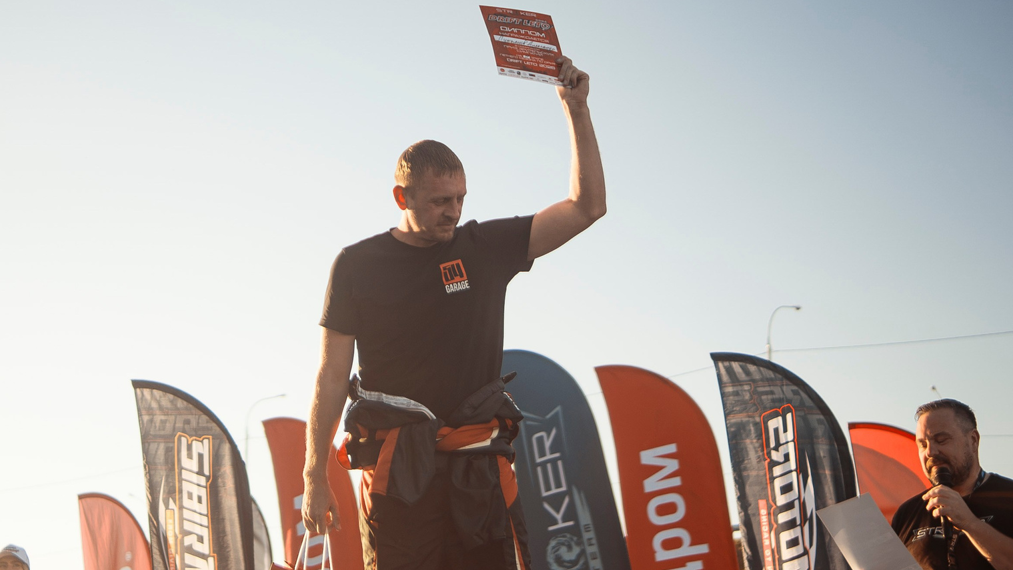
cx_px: 463
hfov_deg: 34.9
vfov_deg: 19.8
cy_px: 458
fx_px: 1612
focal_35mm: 60
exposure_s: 1/2500
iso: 100
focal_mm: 23
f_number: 1.2
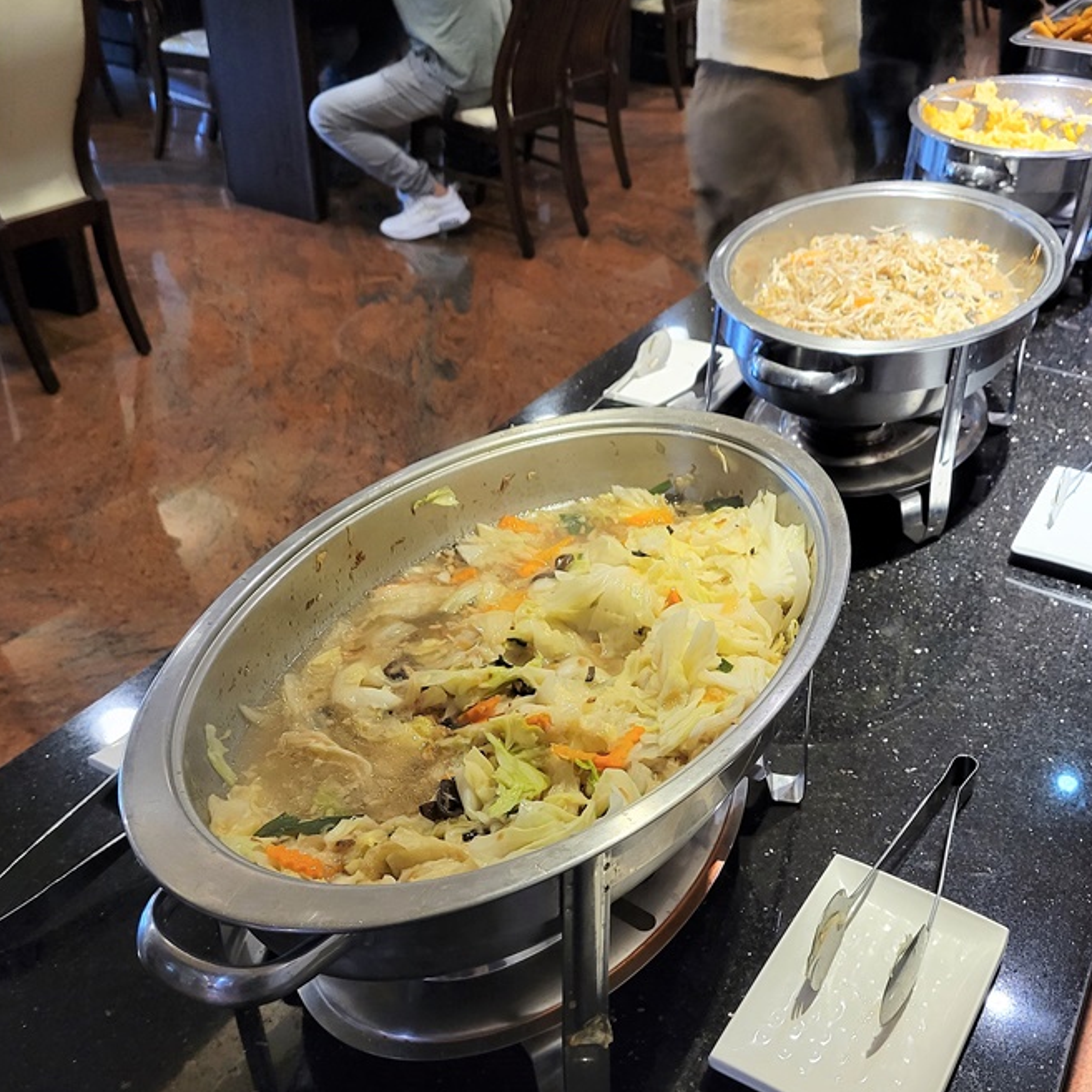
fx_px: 1249
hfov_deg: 46.8
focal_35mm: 35
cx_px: 681
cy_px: 558
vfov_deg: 47.2
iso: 400
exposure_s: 1/39
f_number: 1.8
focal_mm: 5.4
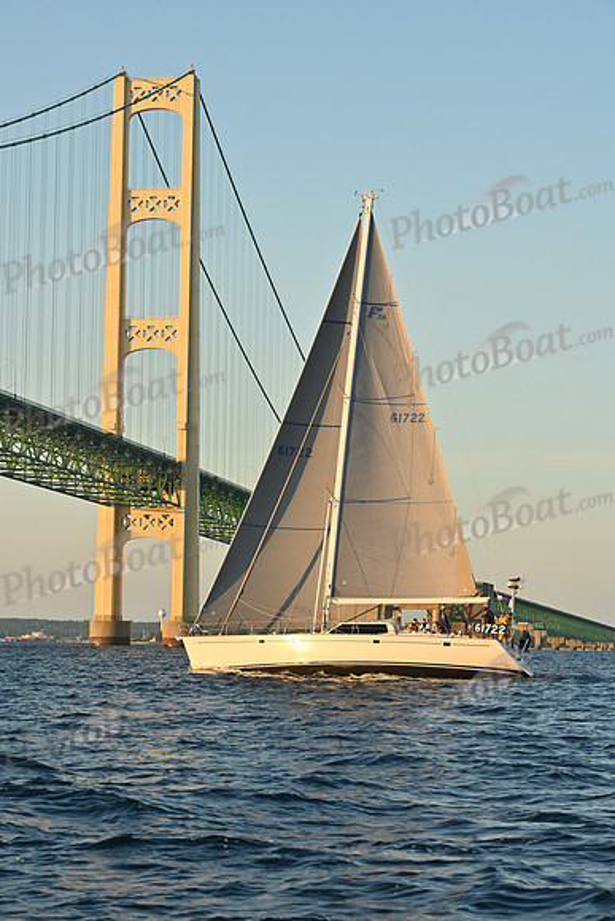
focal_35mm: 100
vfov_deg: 20.4
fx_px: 2561
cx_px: 308
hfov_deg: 13.7
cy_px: 460
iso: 800
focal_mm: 100
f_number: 10
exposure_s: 1/800
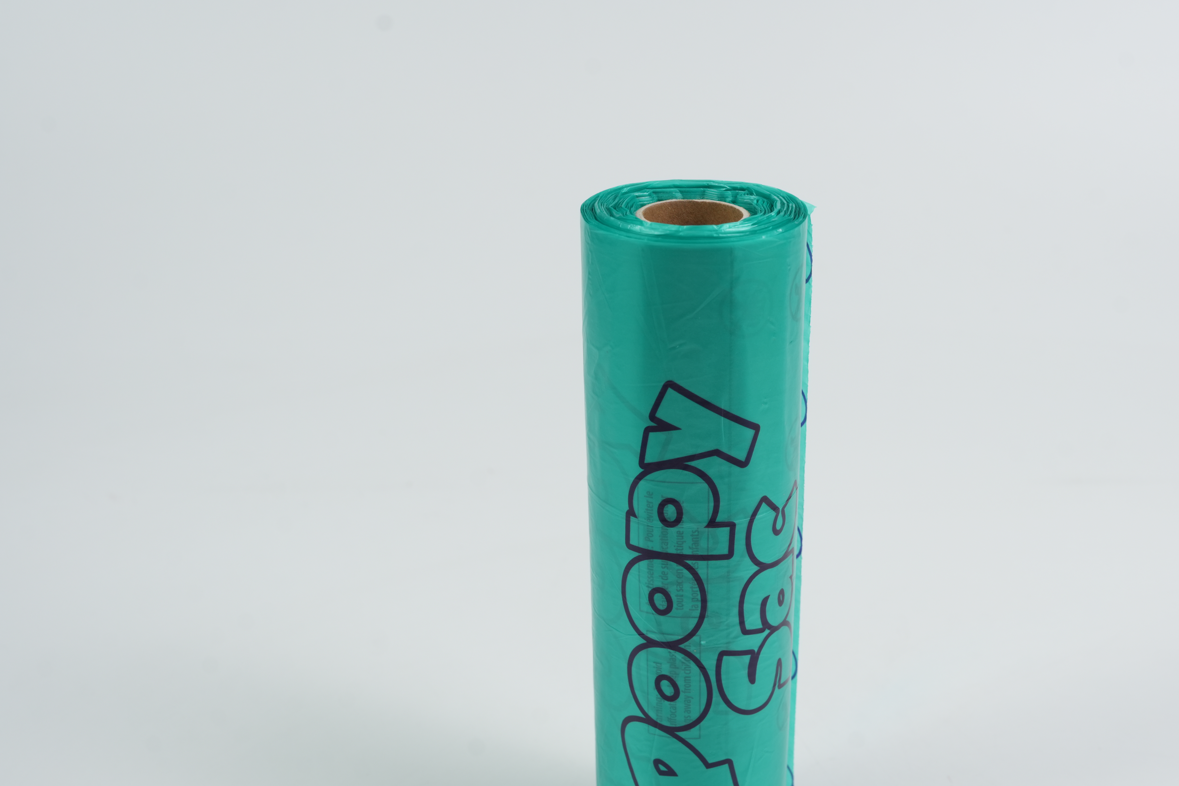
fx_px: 1572
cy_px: 520
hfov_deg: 40.9
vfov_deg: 27.9
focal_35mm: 48
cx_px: 721
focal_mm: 35
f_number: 8
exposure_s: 1/80
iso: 320
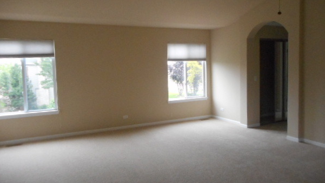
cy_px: 86
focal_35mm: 29
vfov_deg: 40.2
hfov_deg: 66.1
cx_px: 166
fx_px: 250
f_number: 3.7
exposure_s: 1/200
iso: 800
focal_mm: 4.5
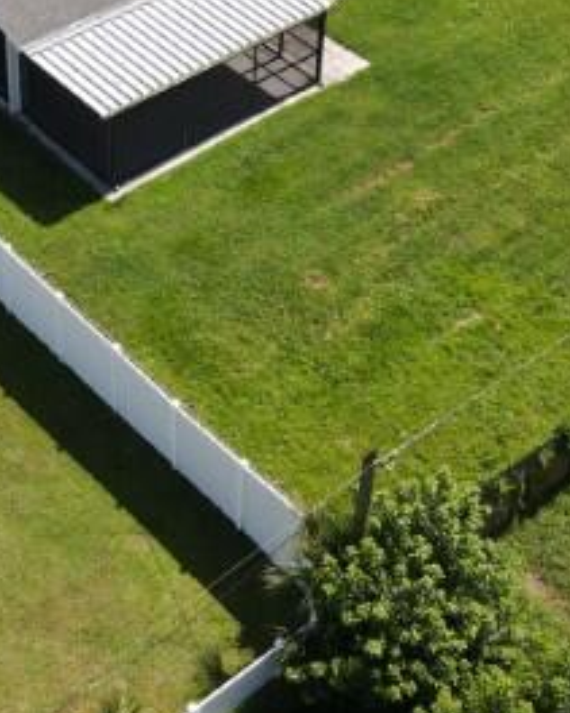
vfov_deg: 25.8
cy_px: 49
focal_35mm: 71
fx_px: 1498
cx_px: 111
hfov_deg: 21.3
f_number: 2.8
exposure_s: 1/30
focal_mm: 4.5
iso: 100
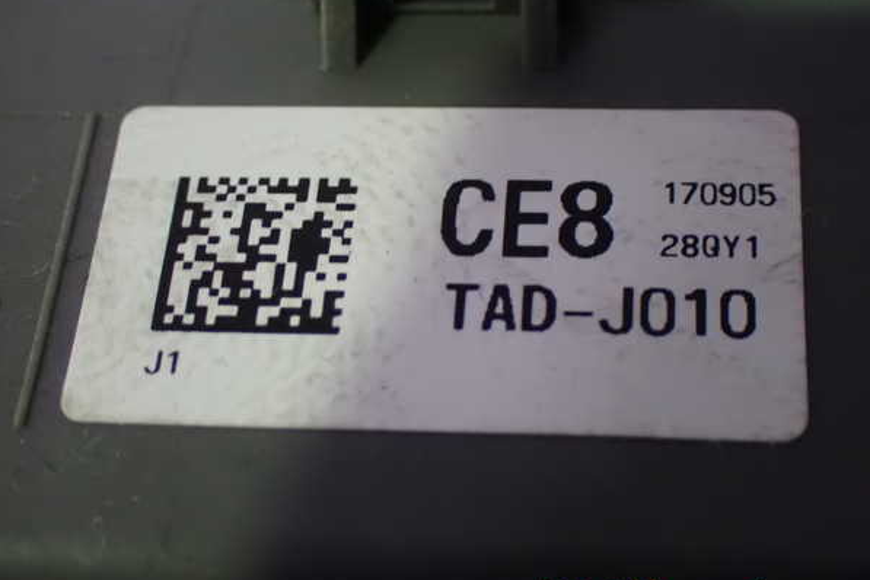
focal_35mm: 70
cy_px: 287
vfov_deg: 19.5
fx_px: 1692
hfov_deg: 28.8
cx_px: 434
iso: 1600
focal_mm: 11.88
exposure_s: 1/60
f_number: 3.8
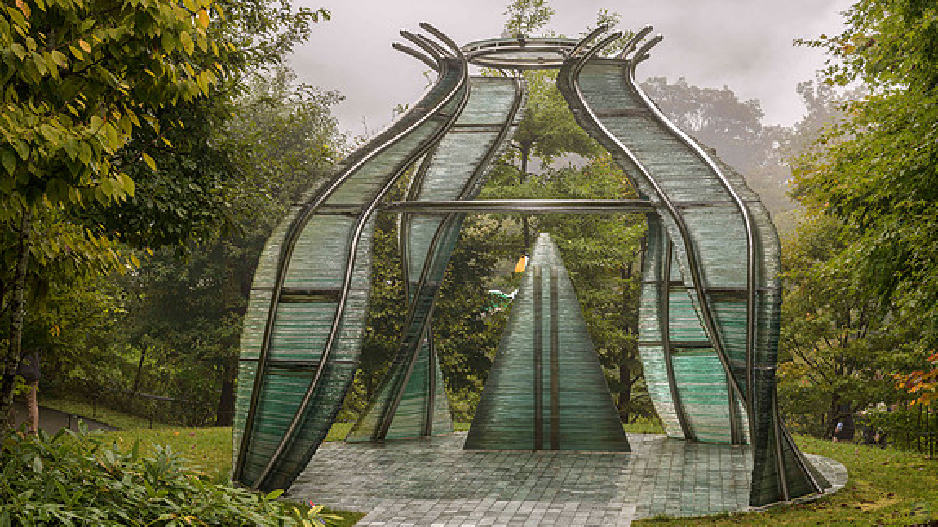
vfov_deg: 20.0
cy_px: 218
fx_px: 1492
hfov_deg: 34.9
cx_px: 470
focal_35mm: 60
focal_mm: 56
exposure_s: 1/125
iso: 200
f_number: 7.1
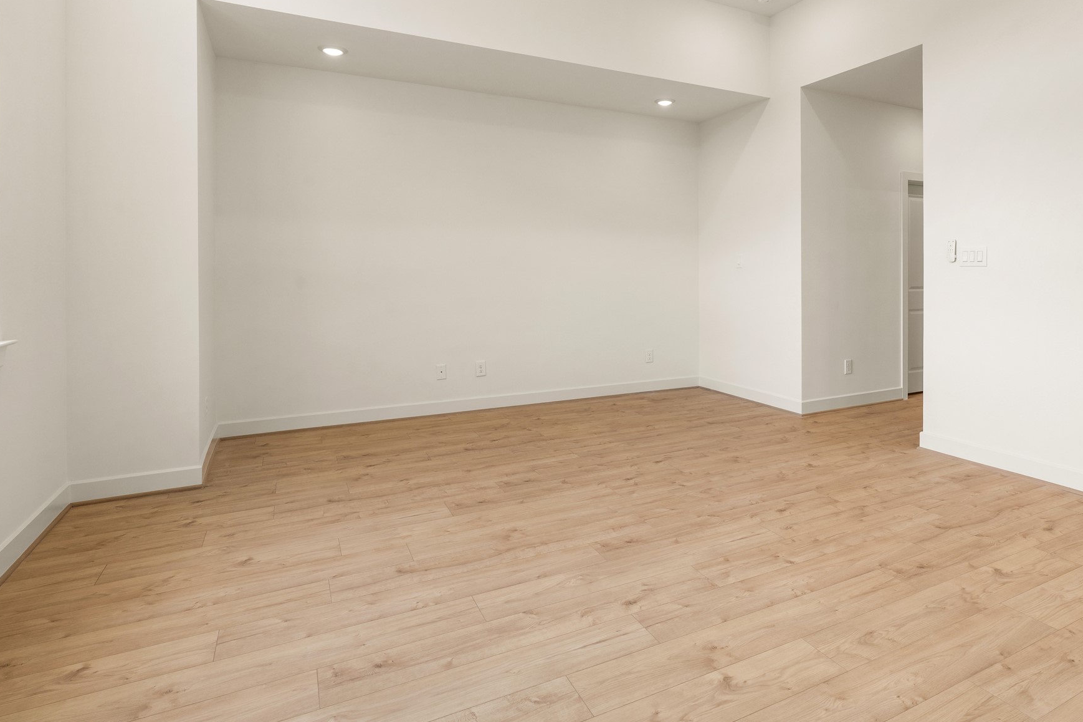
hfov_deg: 83.6
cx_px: 609
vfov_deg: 61.1
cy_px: 274
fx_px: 602
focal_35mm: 20
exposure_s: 1/8
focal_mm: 16
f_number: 9
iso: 200
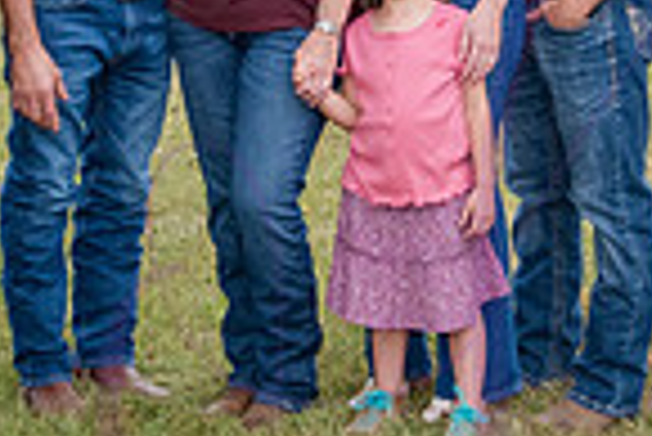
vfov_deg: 9.0
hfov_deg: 13.5
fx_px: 2756
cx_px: 346
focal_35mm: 152
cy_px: -38
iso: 400
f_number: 5
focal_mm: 38
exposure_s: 1/500
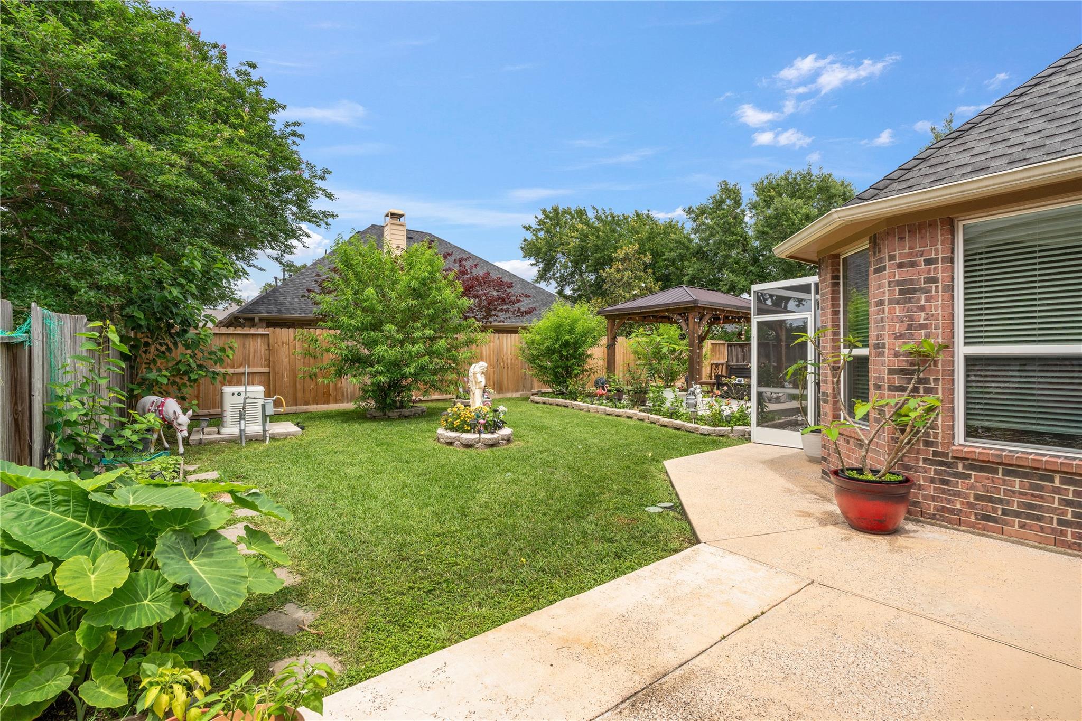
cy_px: 360
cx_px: 541
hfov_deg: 96.7
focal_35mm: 16
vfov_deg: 73.7
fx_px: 481
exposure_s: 1/160
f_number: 9
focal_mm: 16
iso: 200
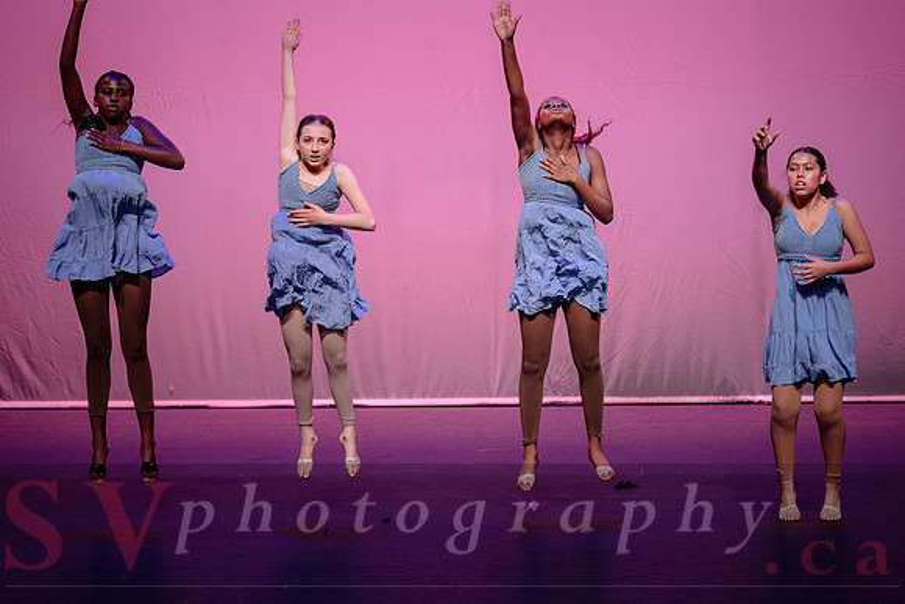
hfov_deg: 12.9
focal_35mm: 159
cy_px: 332
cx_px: 450
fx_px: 3996
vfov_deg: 8.6
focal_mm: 140
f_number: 2.8
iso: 1250
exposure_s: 1/500
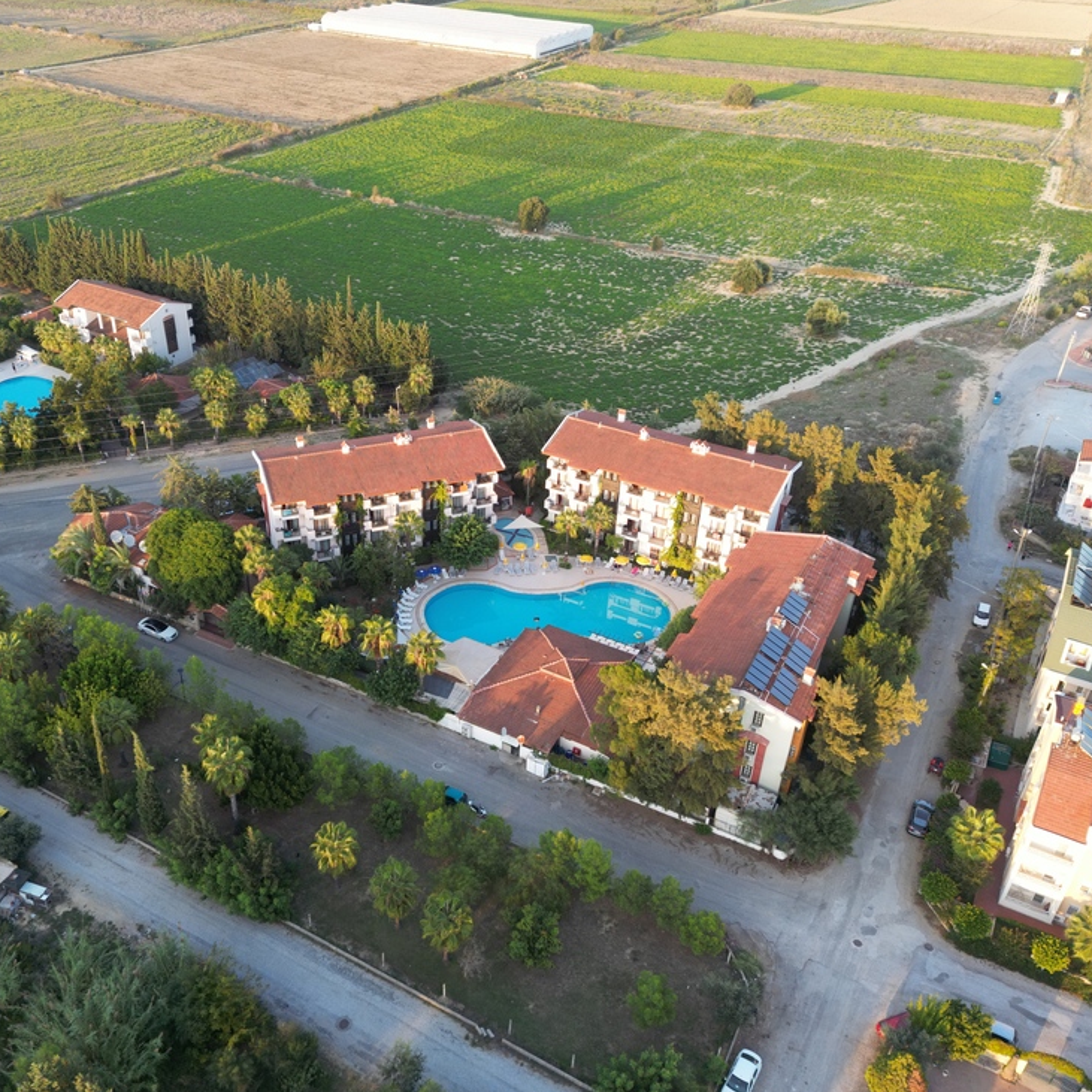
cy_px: 545
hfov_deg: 55.3
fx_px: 1035
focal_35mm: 29
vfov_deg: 55.6
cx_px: 444
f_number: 1.7
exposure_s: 1/320
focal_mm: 6.72
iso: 140
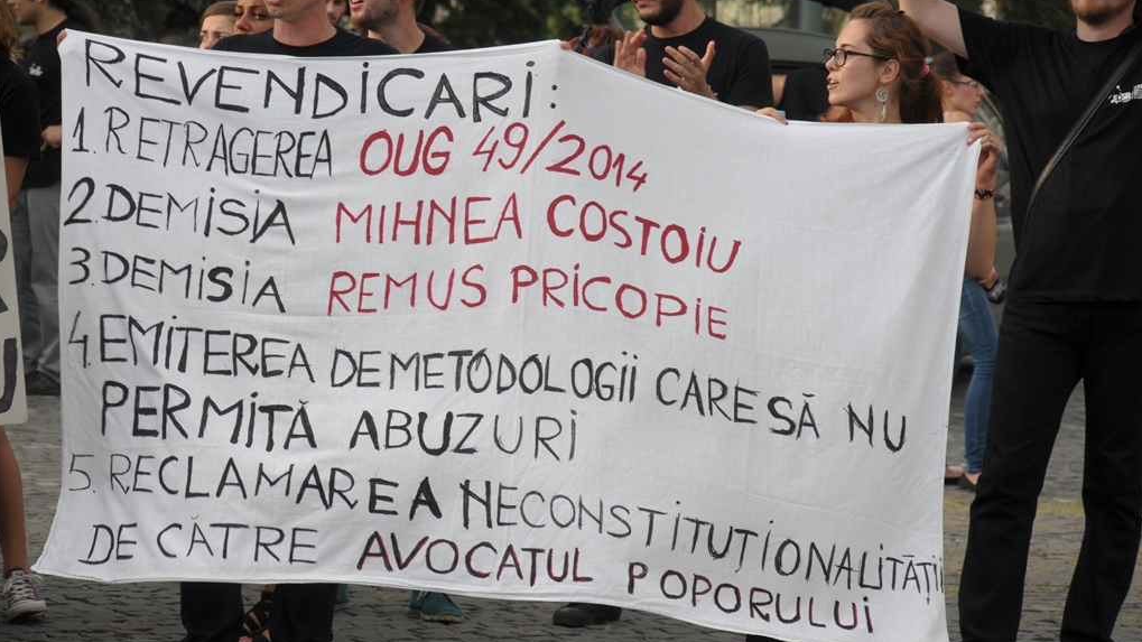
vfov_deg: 7.3
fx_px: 5012
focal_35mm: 166
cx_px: 569
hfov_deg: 13.0
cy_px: 355
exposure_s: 1/200
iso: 200
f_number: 7.1
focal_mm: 105
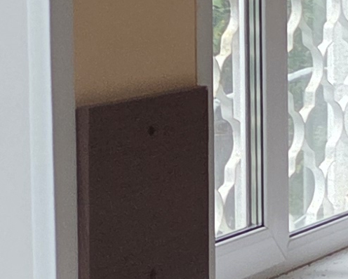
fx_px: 1865
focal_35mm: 181
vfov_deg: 8.5
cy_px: 13
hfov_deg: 8.4
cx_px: 1157
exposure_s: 1/100
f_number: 1.8
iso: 125
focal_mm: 5.4
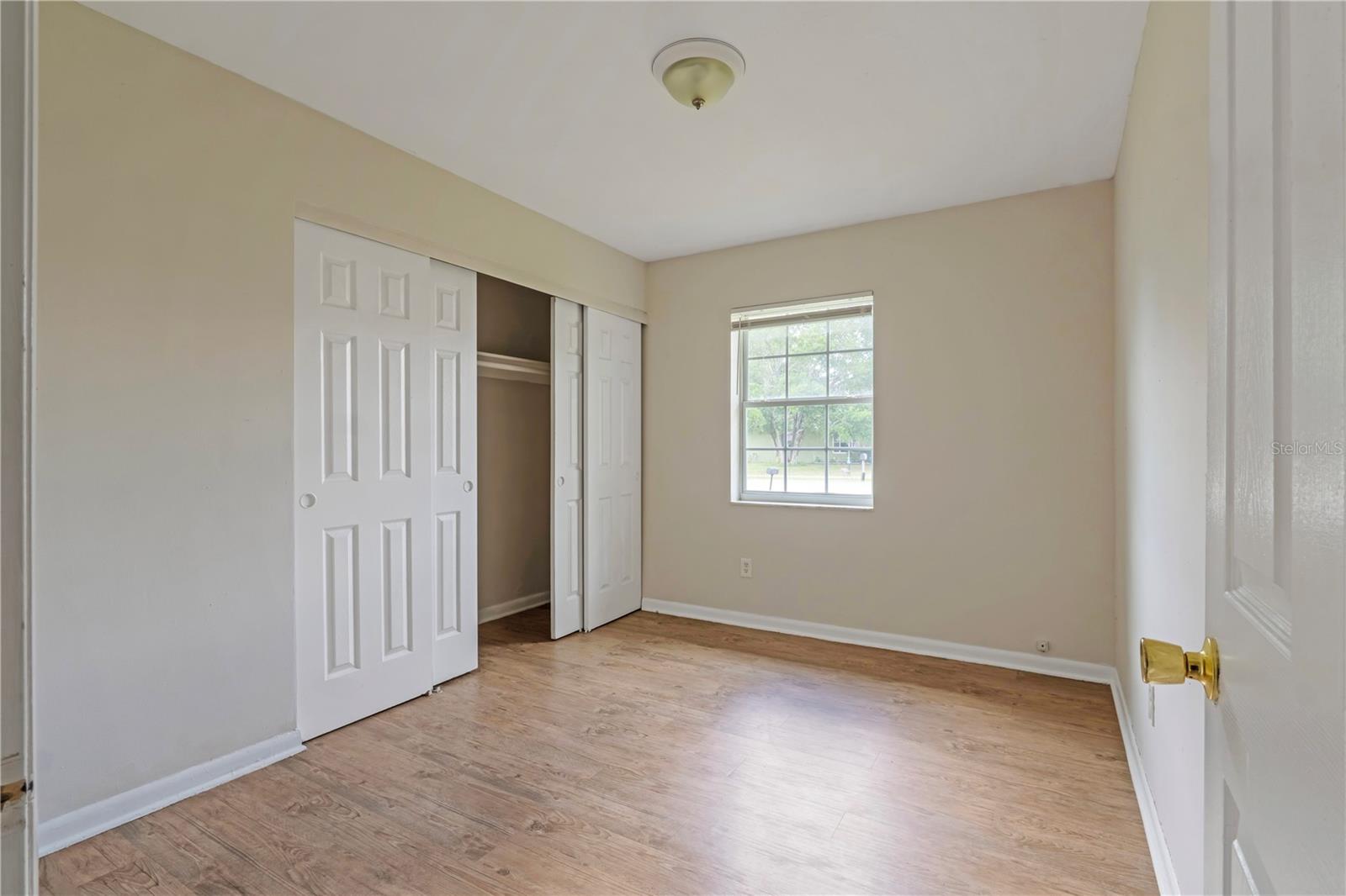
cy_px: 448
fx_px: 617
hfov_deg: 95.0
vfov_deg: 72.0
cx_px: 673
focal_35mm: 16
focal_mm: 11
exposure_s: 1/125
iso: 250
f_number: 9
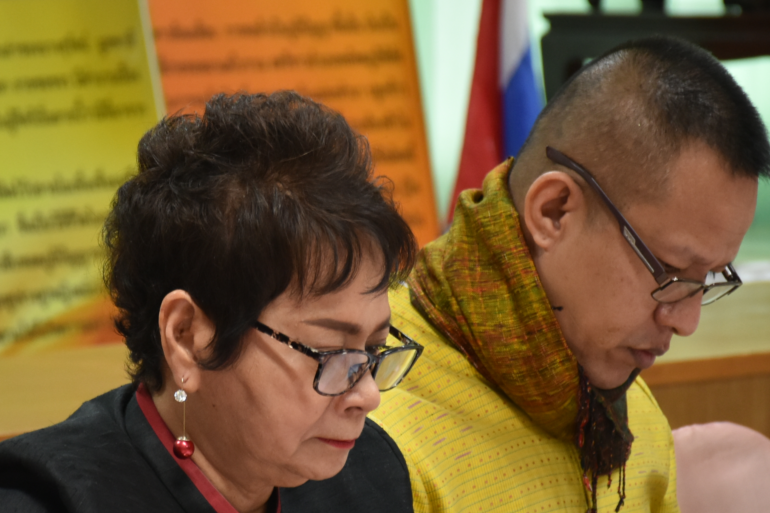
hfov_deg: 5.7
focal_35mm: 359
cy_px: 337
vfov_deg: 3.8
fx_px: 7678
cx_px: 236
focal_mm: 112
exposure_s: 1/30
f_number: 5.6
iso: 800
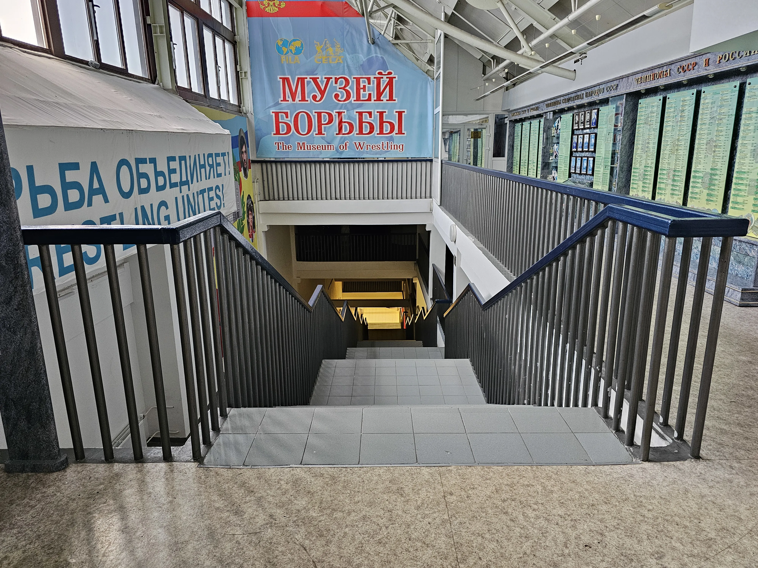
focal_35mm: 23
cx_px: 379
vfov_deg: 58.9
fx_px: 504
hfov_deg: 73.9
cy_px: 284
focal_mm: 6.3
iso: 500
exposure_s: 1/100
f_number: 1.7
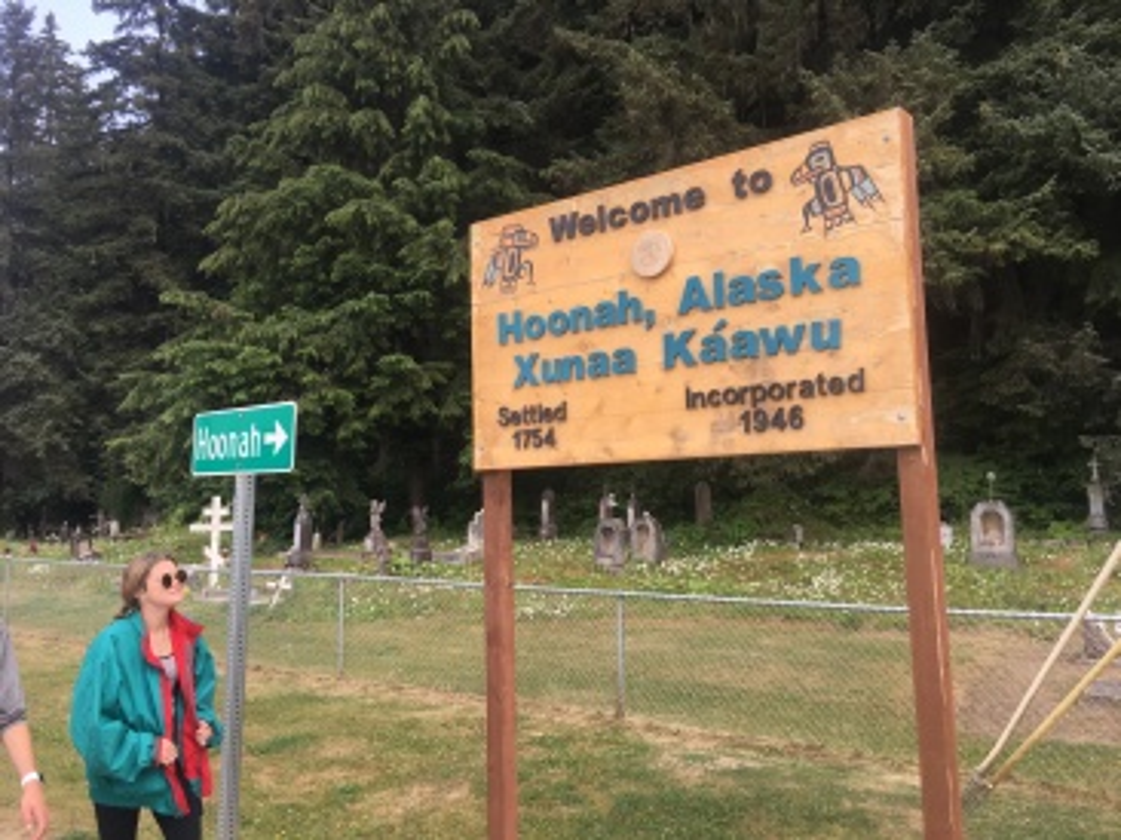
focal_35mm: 29
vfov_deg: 48.2
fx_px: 939
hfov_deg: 61.7
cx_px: 560
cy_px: 420
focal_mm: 4.15
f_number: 2.2
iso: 25
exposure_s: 1/574
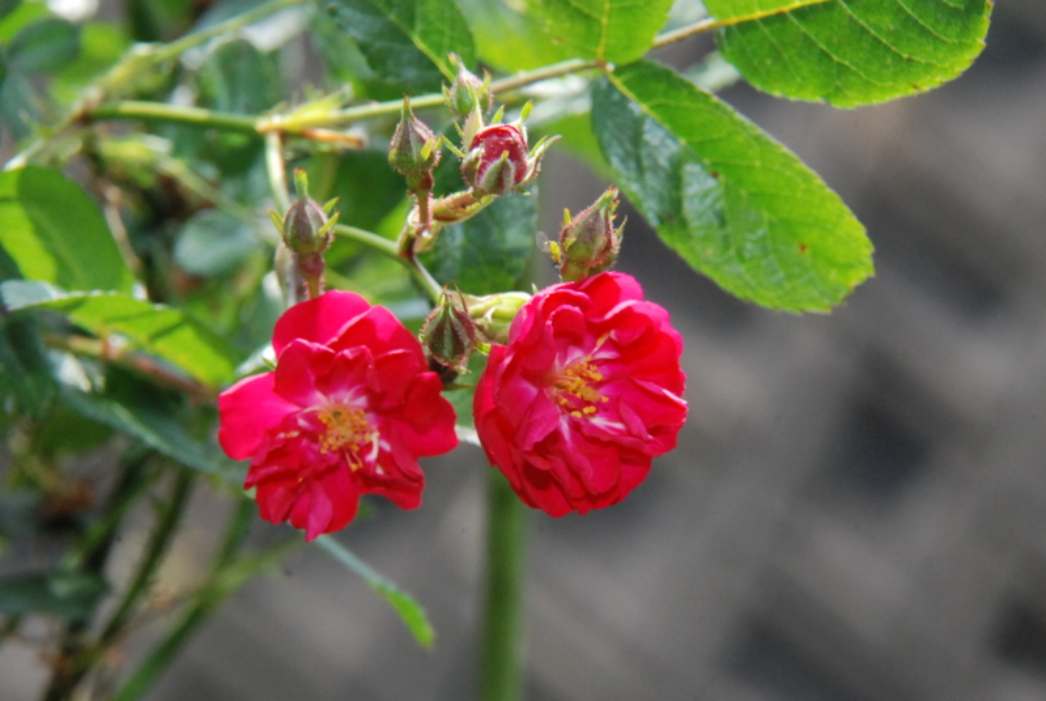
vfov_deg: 4.2
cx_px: 523
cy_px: 350
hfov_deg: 6.2
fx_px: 9602
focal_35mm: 330
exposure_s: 1/200
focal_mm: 220
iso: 1600
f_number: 18
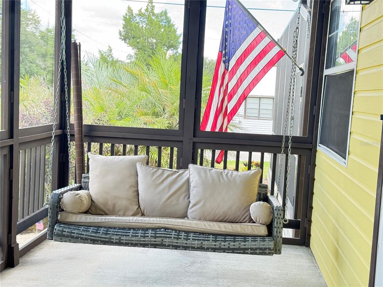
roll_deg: -3.2
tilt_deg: -5.5
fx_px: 531
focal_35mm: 48
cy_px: 144
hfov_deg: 39.7
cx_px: 192
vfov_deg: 30.3
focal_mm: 6.76
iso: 100
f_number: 1.78
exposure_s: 1/95
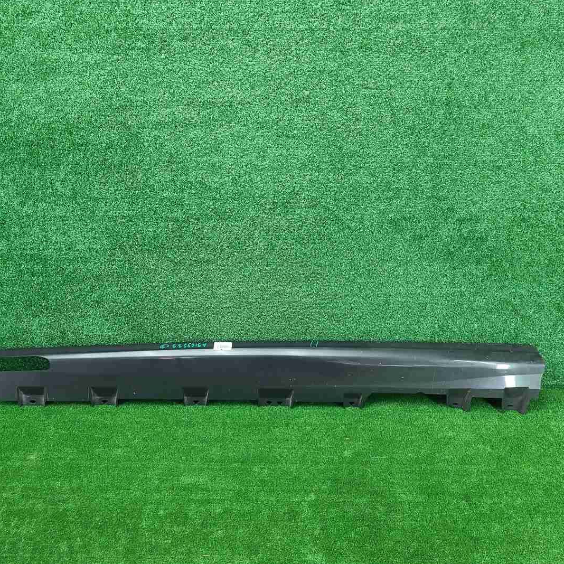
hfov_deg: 52.3
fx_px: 571
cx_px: 234
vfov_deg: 52.5
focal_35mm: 31
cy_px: 281
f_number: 1.8
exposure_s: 1/50
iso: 192
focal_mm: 5.4
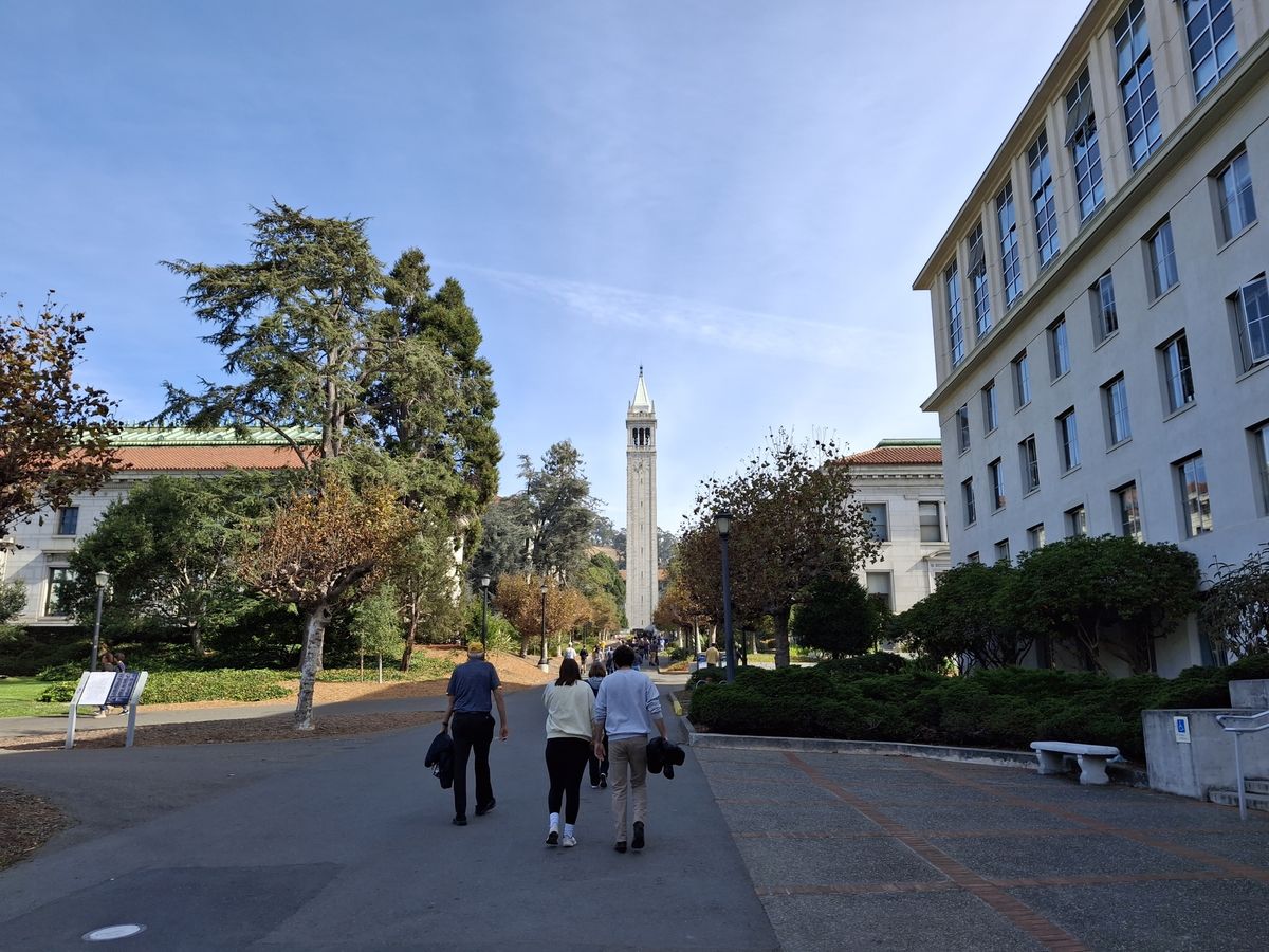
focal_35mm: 25
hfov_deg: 69.4
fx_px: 916
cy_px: 476
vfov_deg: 54.9
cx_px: 634
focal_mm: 4.69
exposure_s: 1/767
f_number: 1.8
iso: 25
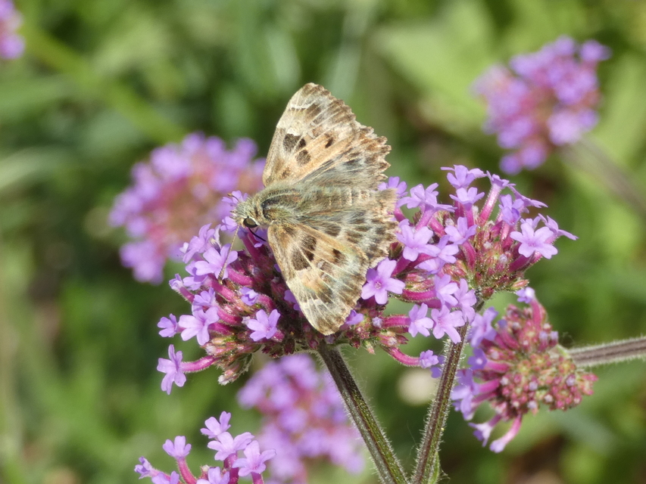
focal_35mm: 132
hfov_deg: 14.9
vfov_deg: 11.2
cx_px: 323
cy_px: 242
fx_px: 2464
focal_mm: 23.7
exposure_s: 1/100
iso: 80
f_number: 5.2
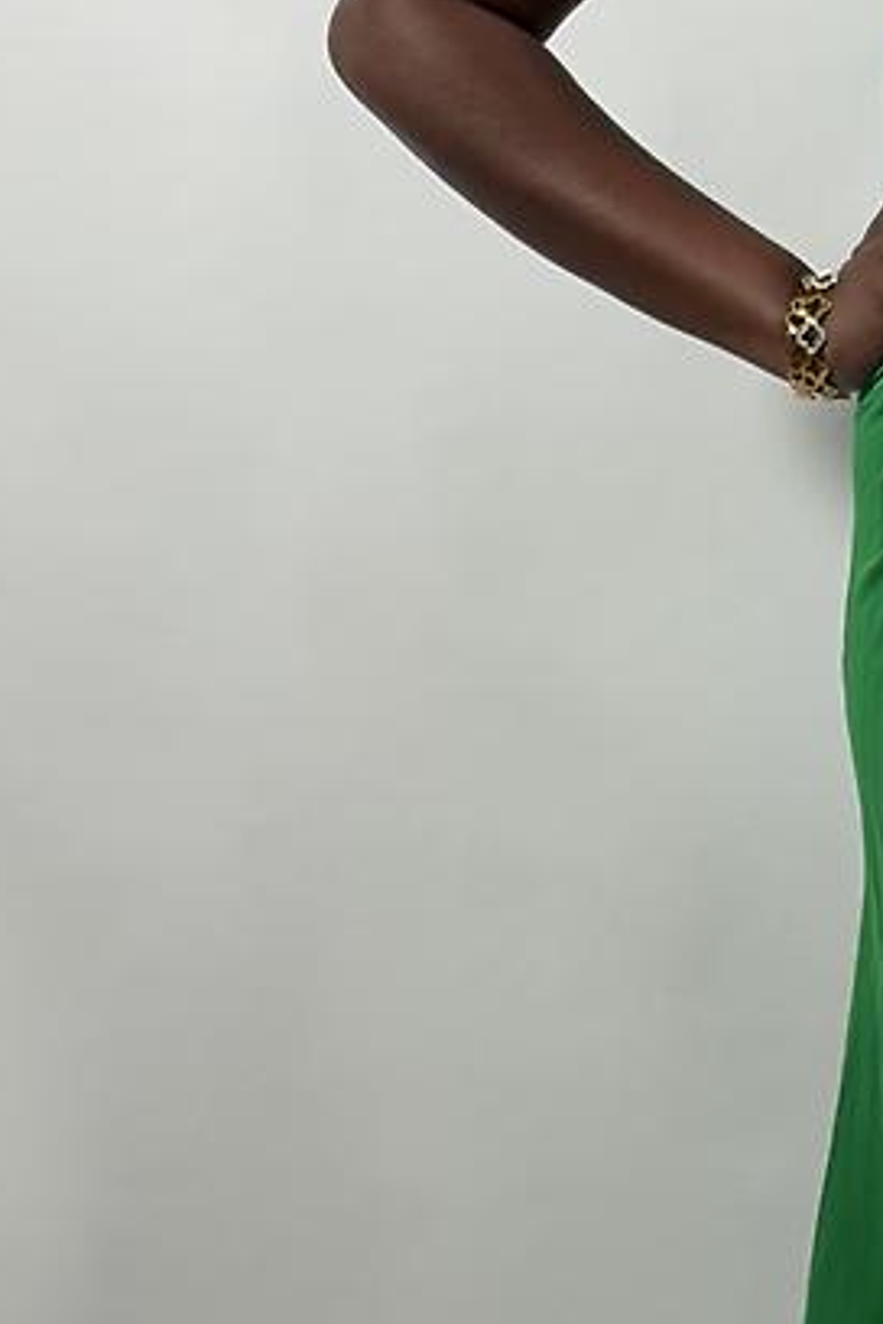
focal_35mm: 147
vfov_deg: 14.0
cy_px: 779
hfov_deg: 9.1
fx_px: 5408
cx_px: 1234
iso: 64
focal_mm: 6.76
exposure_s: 1/100
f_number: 1.78
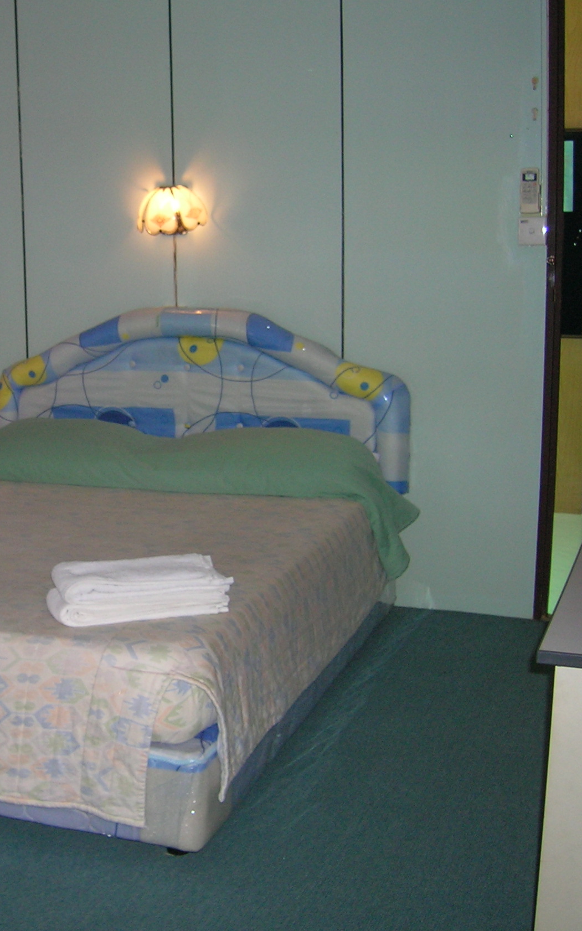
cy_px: 474
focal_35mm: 49
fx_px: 1243
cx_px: 89
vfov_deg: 41.0
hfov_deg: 25.7
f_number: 2.9
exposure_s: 1/60.1
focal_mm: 5.7
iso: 90
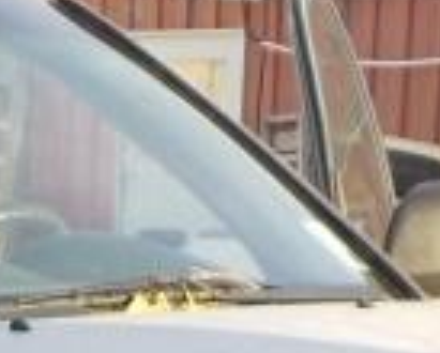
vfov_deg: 8.5
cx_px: -90
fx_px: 2230
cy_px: 735
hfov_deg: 11.1
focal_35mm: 171
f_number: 3.3
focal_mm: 4.1
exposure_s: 1/320
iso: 125
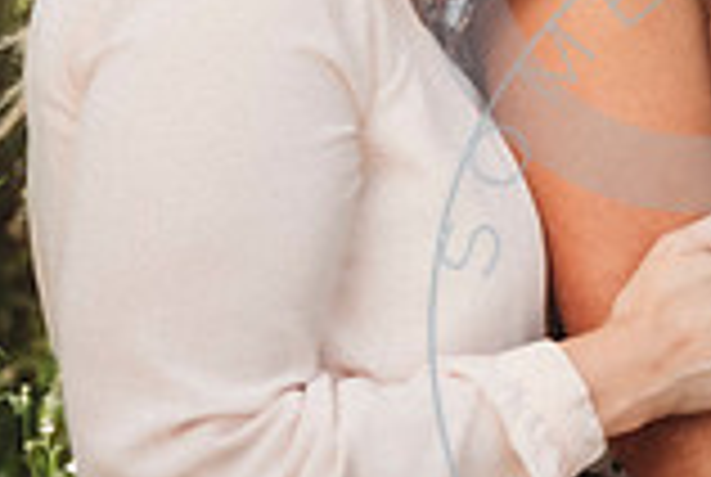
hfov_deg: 11.8
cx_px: 1116
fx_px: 3265
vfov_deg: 8.3
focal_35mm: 165
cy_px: -47
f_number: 2.8
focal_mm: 45
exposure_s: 1/200
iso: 80
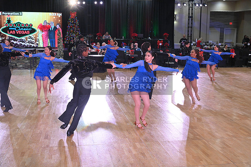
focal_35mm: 48
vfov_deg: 28.1
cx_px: 126
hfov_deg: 41.1
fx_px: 335
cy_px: 84
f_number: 5.6
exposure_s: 1/400
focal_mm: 48
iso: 3200
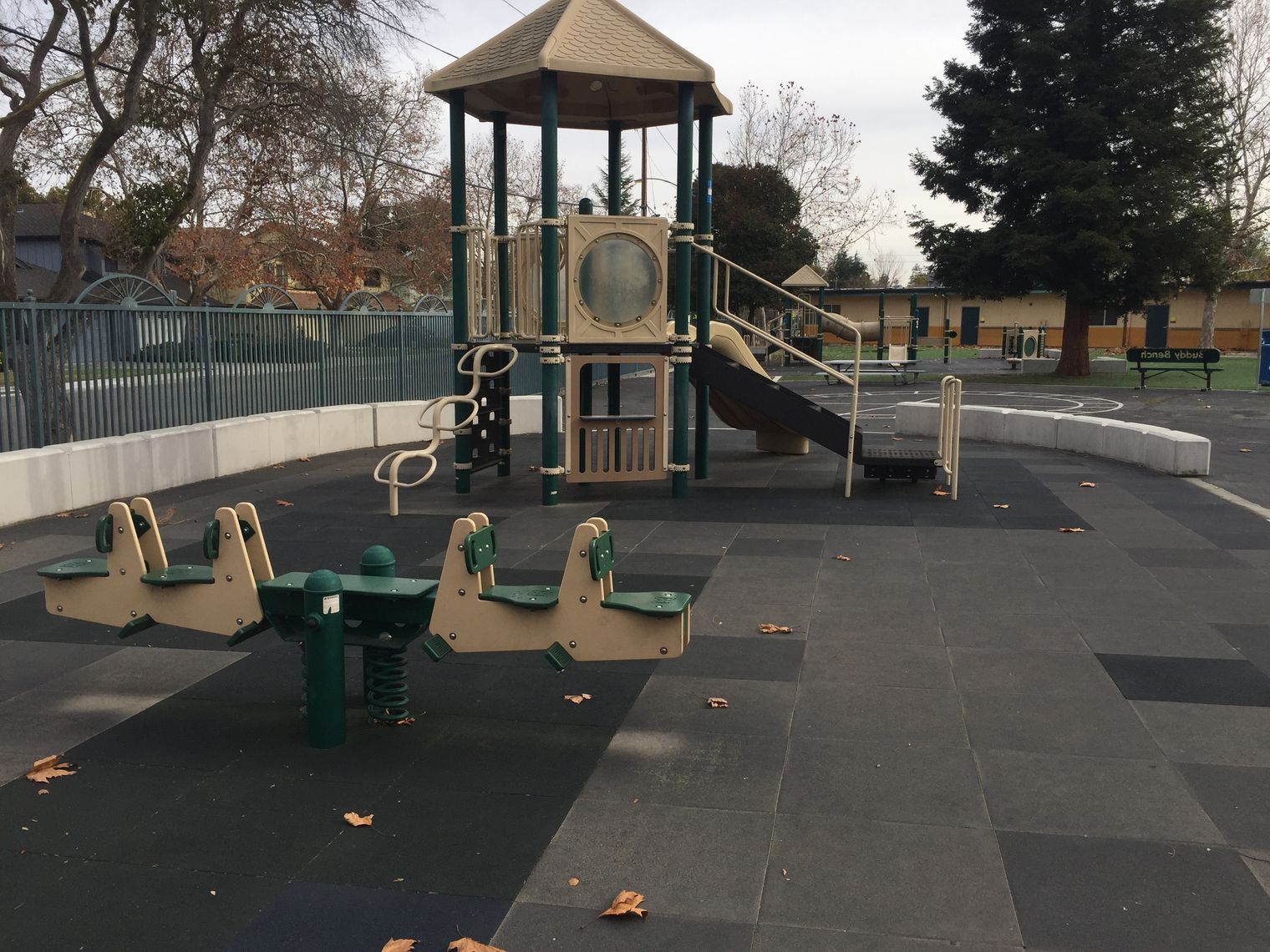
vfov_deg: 48.2
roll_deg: -1.3
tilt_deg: -8.2
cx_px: 635
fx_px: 1064
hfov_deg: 61.7
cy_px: 476
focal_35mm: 29
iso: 32
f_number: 2.2
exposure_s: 1/1236
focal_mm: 4.15
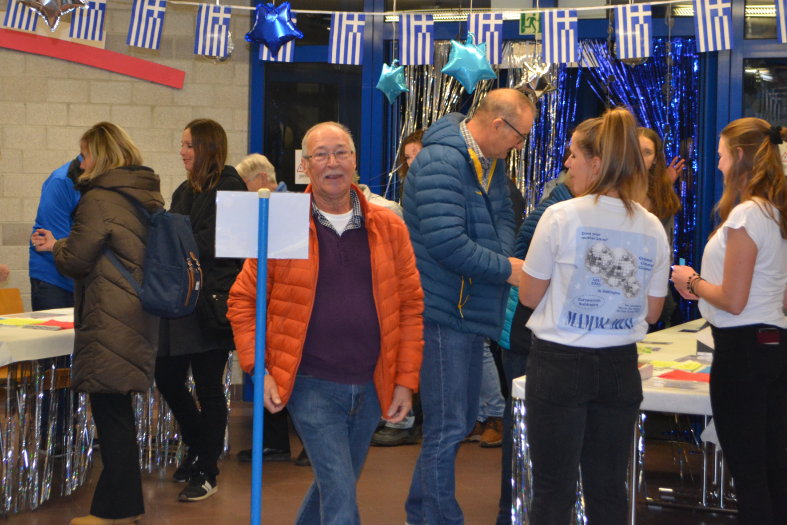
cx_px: 353
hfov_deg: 28.8
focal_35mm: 70
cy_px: 200
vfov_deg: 19.4
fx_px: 1530
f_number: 5
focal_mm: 36
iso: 1400
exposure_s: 1/60
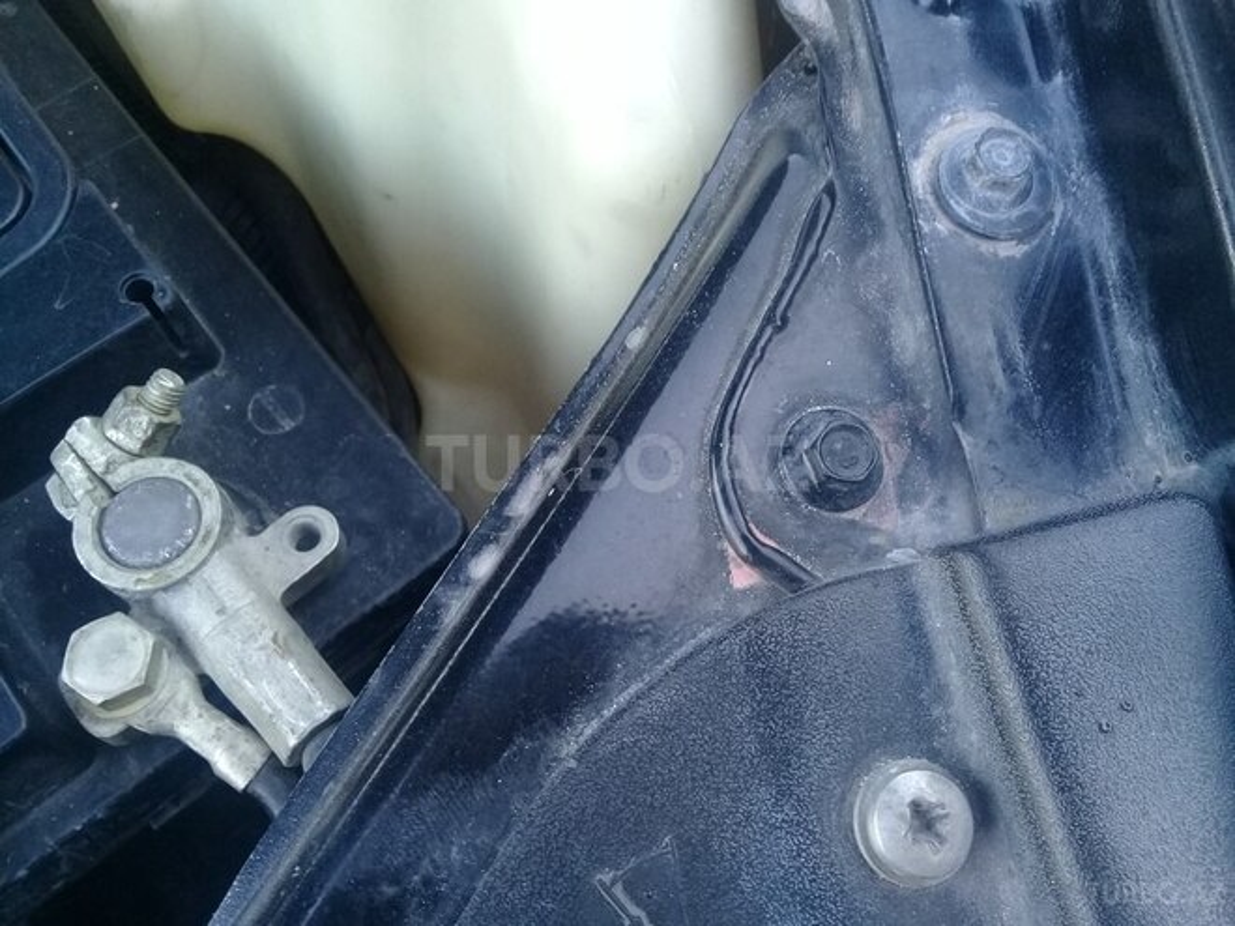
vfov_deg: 45.4
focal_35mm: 31
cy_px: 463
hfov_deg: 58.4
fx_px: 1106
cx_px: 618
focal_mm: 3.3
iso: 100
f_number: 2.2
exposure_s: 1/33
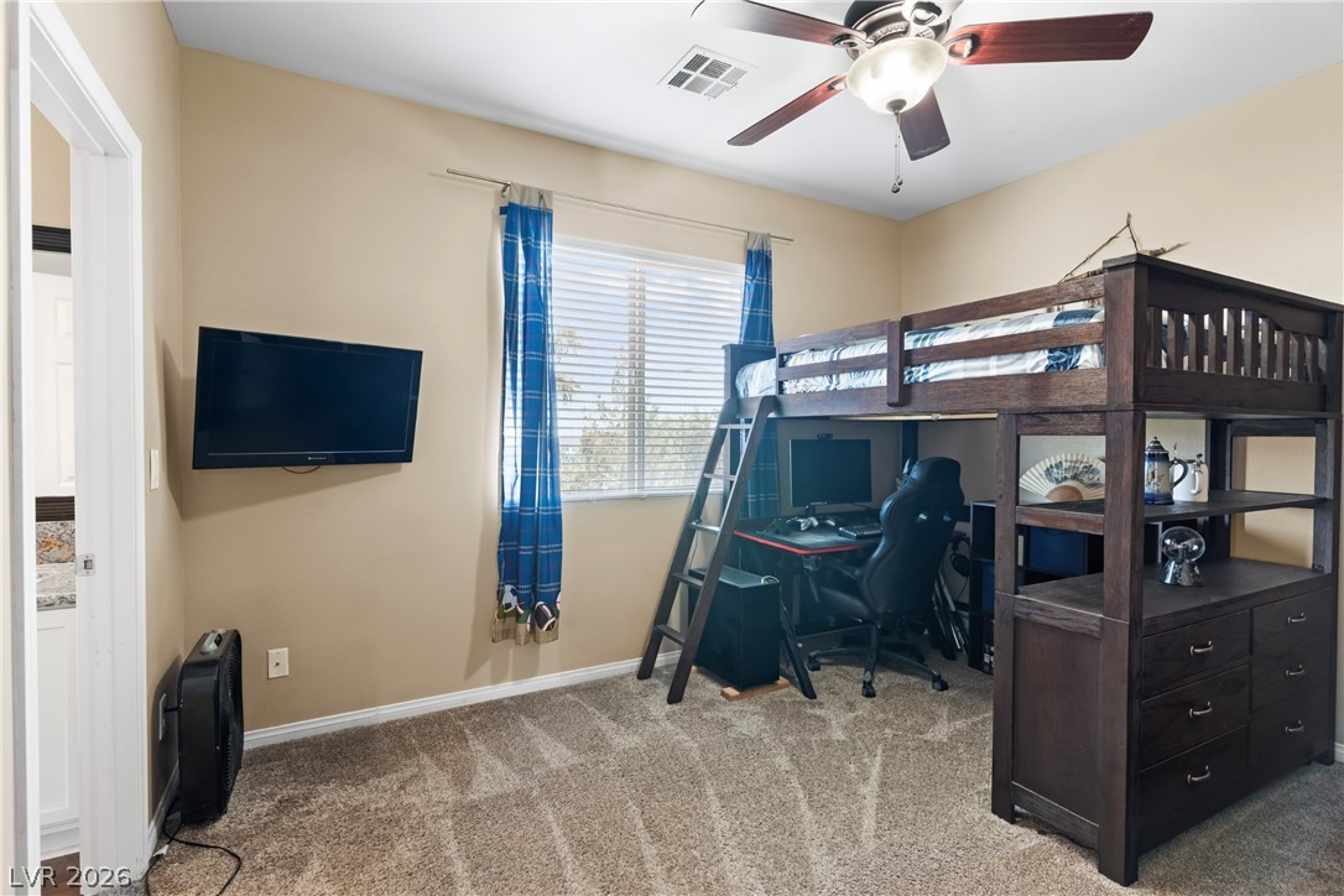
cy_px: 448
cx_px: 672
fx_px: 635
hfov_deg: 93.3
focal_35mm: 17
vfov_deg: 70.4
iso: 400
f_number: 8
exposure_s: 1/5
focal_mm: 17
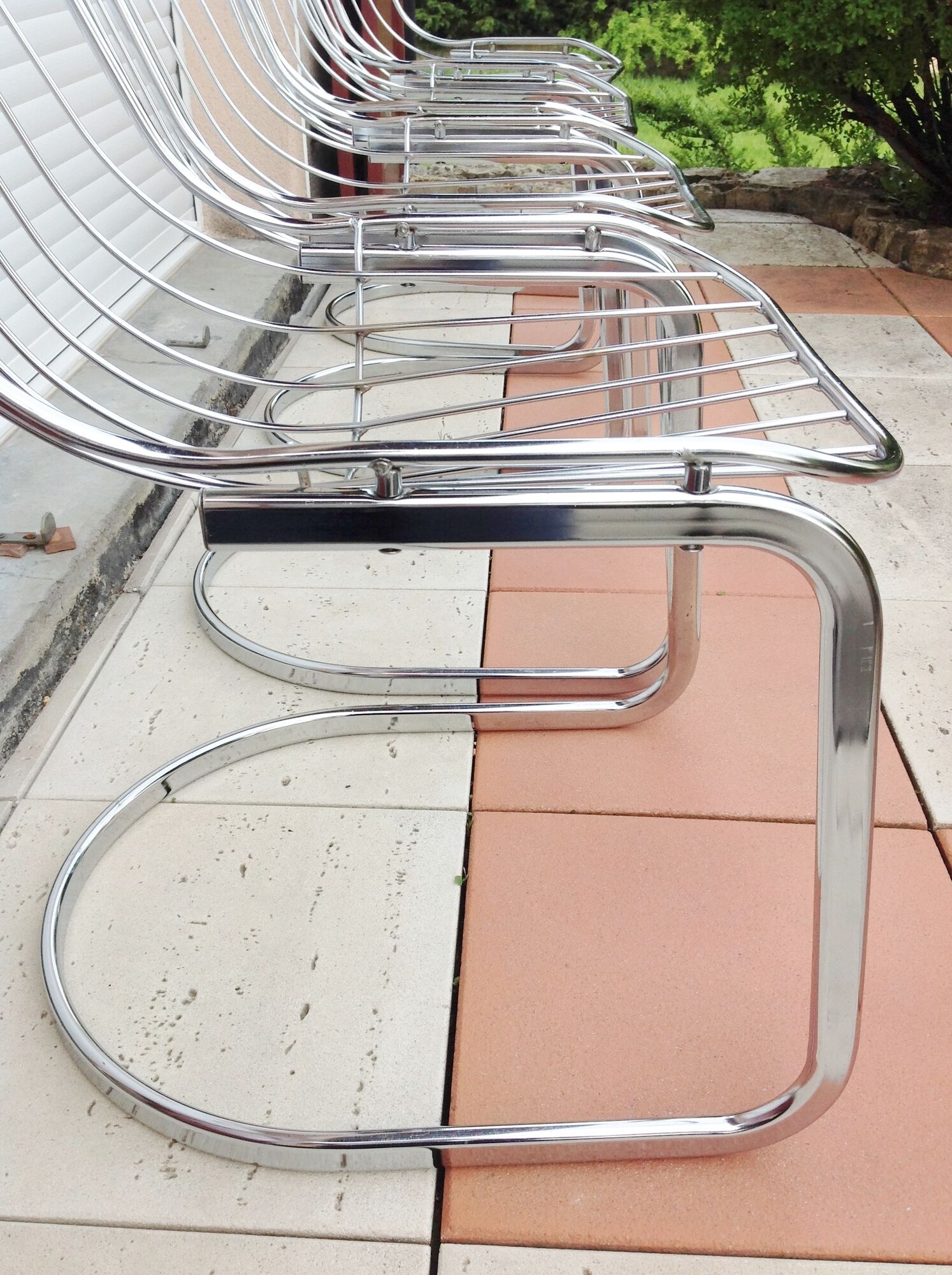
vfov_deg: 52.7
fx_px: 1287
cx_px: 476
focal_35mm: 35
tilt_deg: -30.8
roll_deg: +1.0
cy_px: 638
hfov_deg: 40.6
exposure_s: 1/188
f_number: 2.4
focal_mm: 4.28
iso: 50
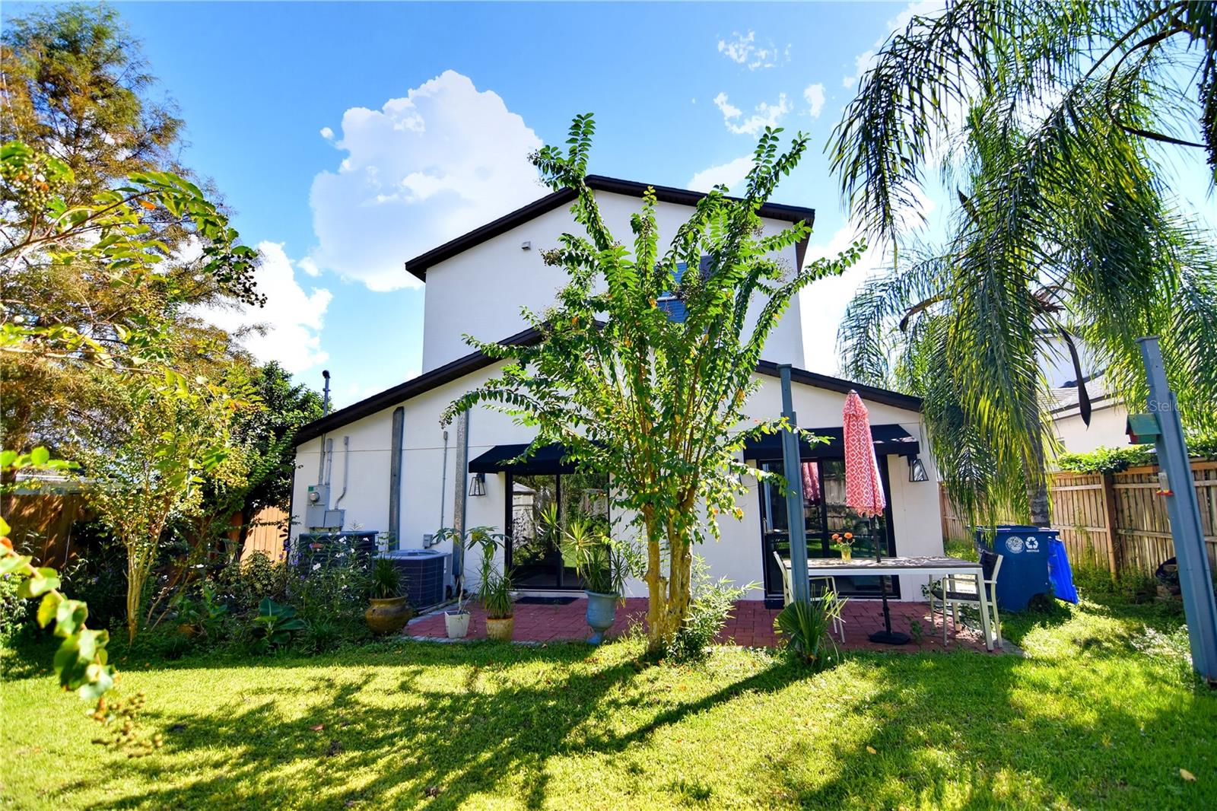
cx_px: 608
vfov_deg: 72.0
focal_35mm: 16
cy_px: 406
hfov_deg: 95.0
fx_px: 558
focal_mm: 11
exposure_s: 1/500
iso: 100
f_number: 4
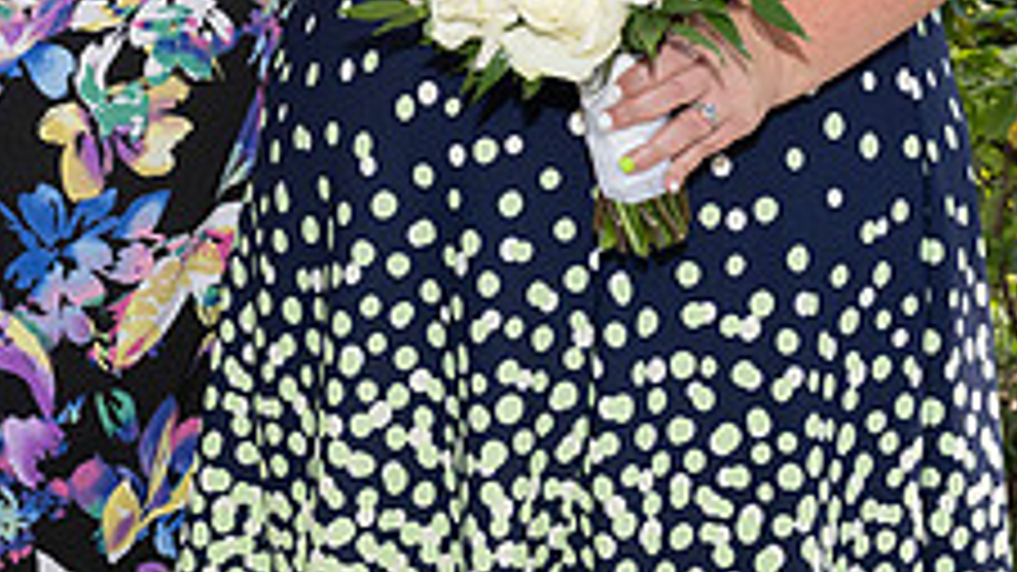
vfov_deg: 9.1
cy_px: -295
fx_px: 3478
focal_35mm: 129
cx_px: 405
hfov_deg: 16.6
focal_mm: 48
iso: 400
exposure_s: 1/160
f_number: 6.3
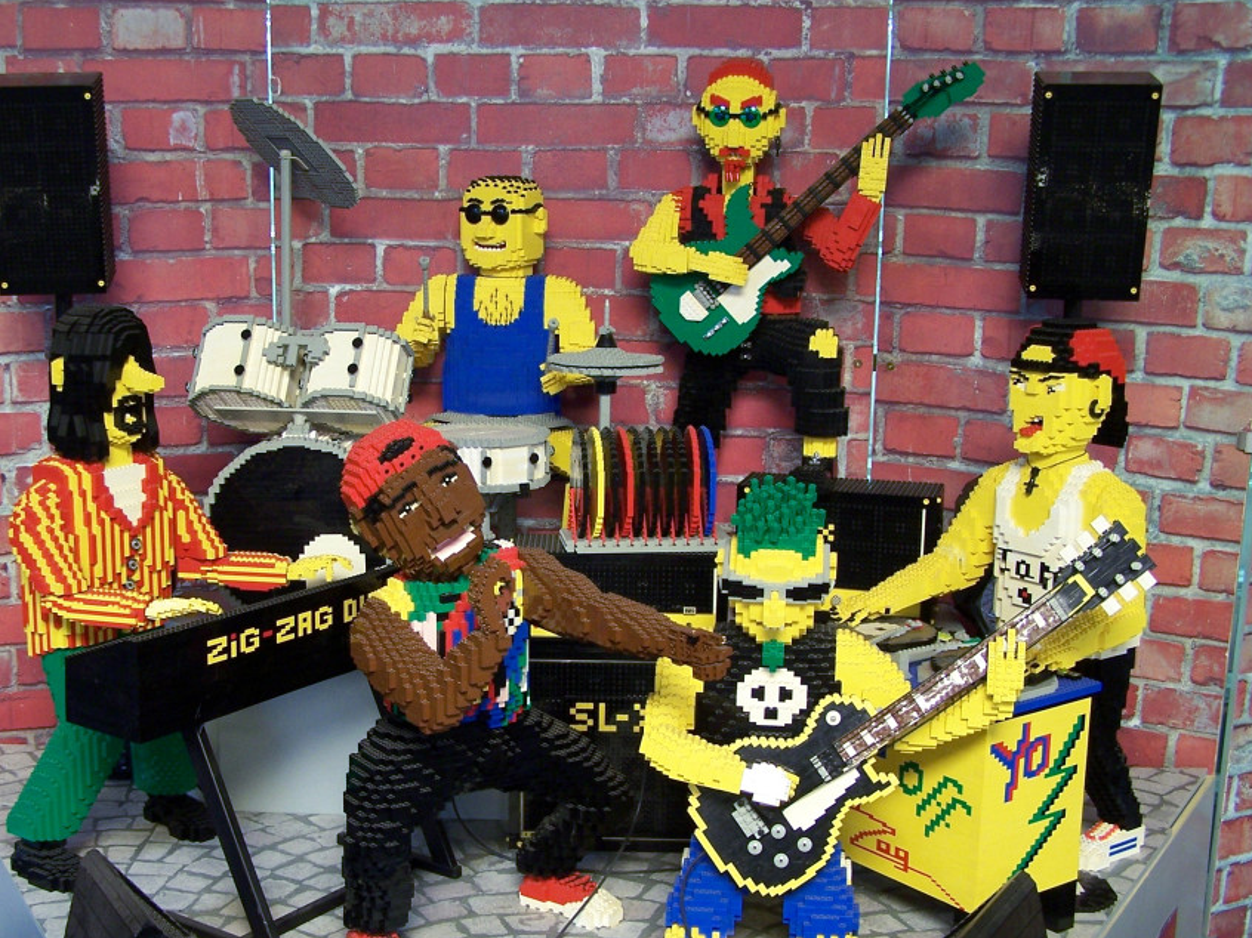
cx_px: 521
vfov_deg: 31.4
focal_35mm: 46
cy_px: 549
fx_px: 1663
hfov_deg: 41.1
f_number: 2.8
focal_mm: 6.3
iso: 80
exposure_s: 1/2
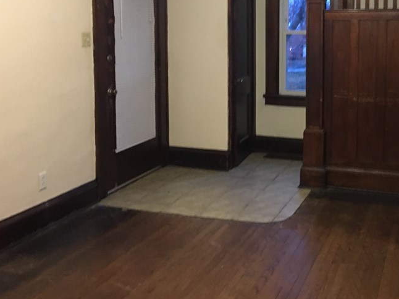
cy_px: 82
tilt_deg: -6.0
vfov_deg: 31.1
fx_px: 530
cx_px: 284
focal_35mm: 46
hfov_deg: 40.4
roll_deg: -1.1
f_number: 2.2
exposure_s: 1/15
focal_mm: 4.15
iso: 500
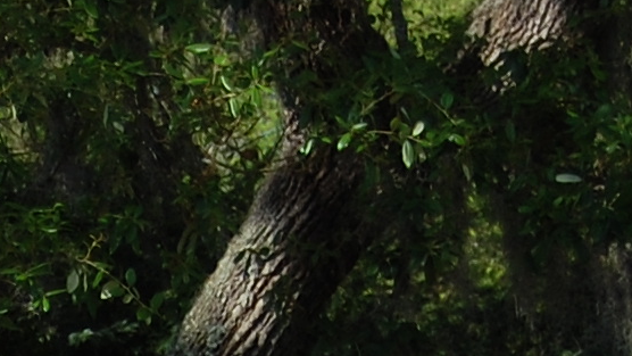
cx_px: -434
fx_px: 4559
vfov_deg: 4.3
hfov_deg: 7.7
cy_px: 1104
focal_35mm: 272
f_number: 4.5
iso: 200
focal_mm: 32
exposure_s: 1/1000
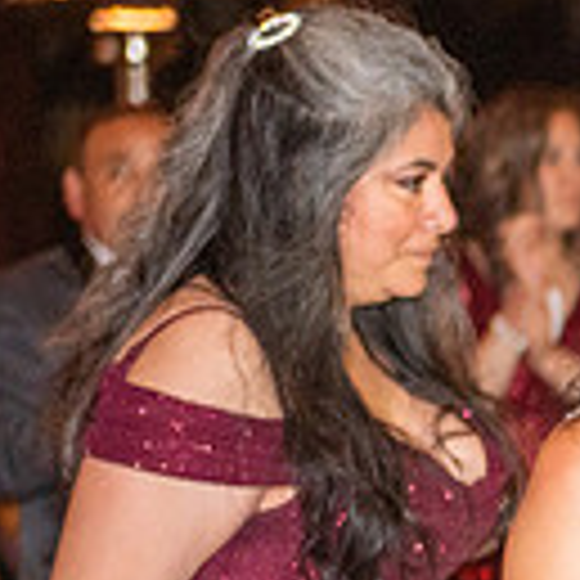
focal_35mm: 268
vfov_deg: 6.5
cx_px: 1173
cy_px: 641
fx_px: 5080
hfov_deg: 6.3
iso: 1250
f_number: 2.8
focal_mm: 70
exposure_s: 1/125
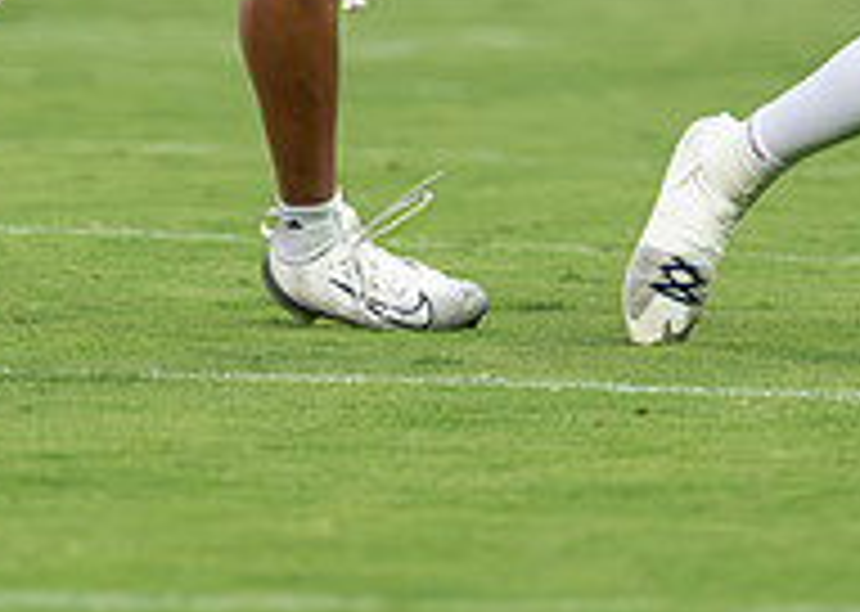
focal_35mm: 658
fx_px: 16054
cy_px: -367
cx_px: 252
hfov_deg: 3.1
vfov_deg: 2.2
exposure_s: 1/1250
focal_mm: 160
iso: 1600
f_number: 2.8
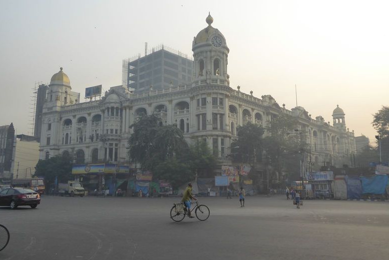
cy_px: 126
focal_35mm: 31
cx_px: 190
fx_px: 335
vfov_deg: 42.3
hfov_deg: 60.3
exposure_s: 1/400
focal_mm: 5
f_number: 3.5
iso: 125
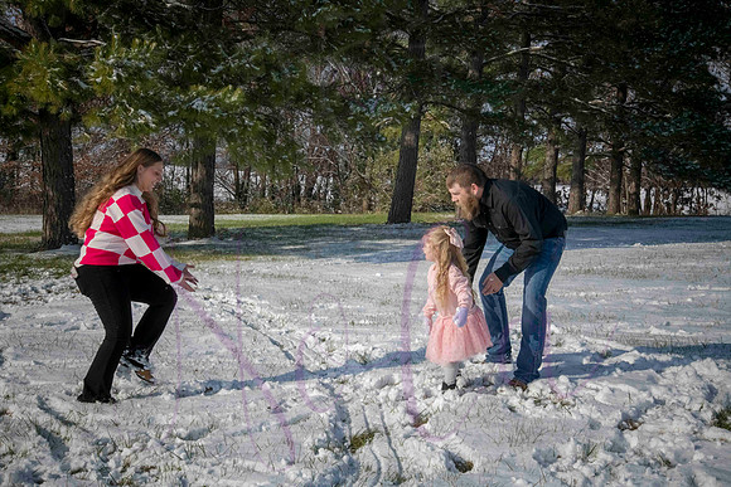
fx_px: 1056
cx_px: 366
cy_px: 244
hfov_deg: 38.2
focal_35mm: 52
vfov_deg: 26.0
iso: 800
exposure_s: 1/800
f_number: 22
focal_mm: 52
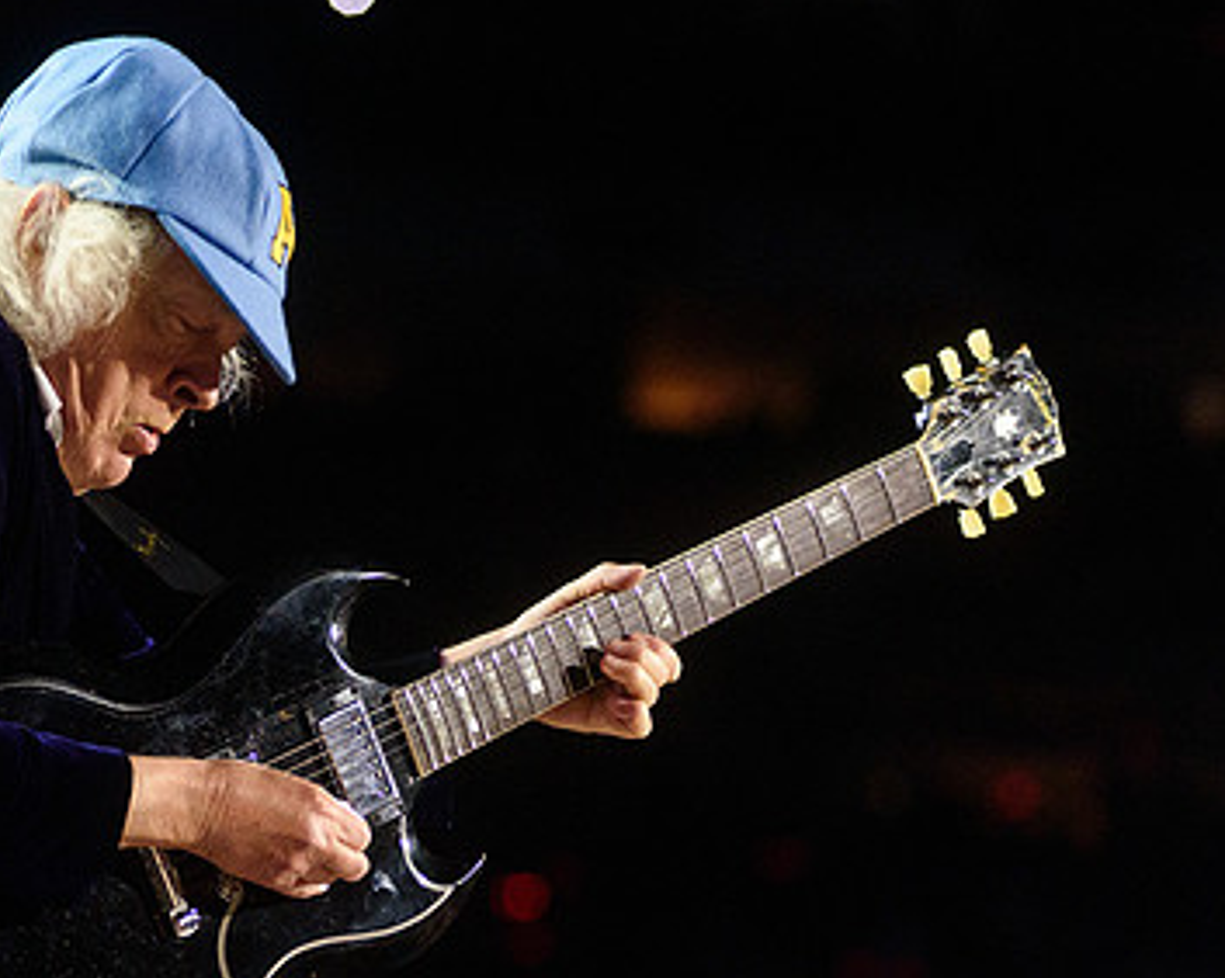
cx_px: 189
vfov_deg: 7.2
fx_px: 7754
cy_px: 408
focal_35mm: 214
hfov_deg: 9.0
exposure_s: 1/800
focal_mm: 116
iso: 2500
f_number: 4
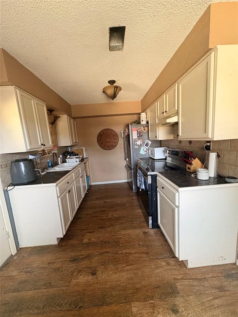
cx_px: 119
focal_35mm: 14
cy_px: 158
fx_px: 128
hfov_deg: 85.7
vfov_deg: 102.1
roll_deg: +3.6
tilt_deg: -7.9
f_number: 2.2
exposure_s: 1/60
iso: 500
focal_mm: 2.22
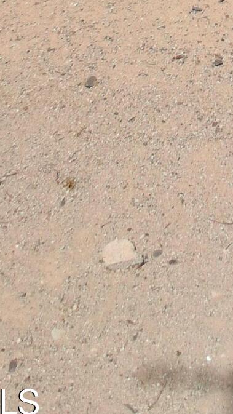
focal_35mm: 55
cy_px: -156
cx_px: 294
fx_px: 604
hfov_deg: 20.2
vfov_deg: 28.9
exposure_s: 1/1764
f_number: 2.2
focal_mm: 1.4
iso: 50
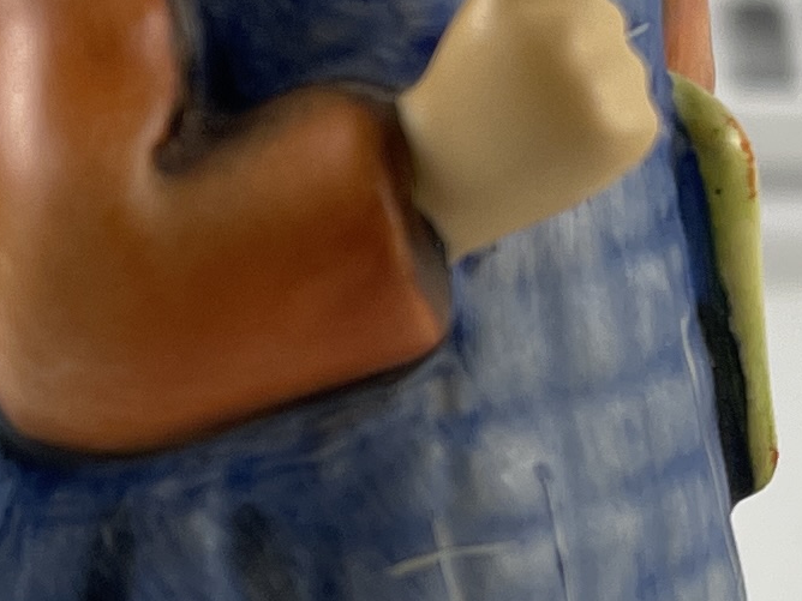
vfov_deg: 9.8
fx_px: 3498
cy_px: 545
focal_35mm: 151
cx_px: -124
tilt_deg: -20.6
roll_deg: +0.1
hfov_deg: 12.8
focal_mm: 5.1
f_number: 1.6
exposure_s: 1/241
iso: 32
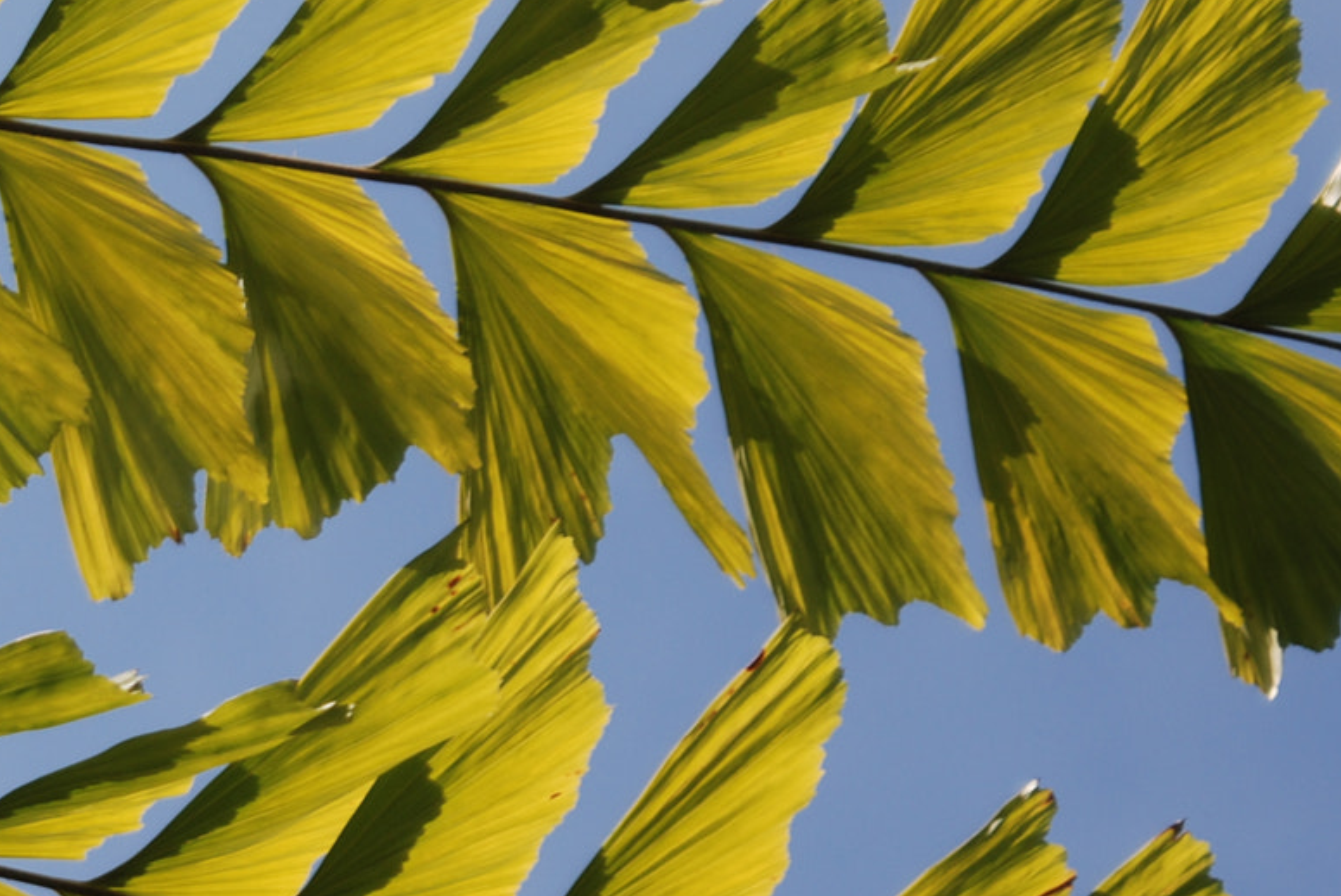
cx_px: 29
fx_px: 9594
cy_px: 552
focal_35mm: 257
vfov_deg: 5.4
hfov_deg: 8.0
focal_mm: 65
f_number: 5.6
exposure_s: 1/500
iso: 100
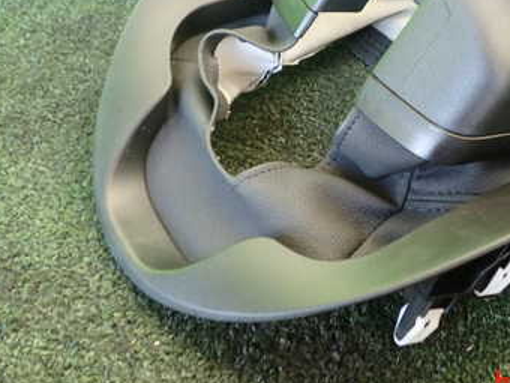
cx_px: 384
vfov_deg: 26.9
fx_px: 781
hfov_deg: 35.4
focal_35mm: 53
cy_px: 66
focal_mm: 5.4
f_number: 2.3
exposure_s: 1/50
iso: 200
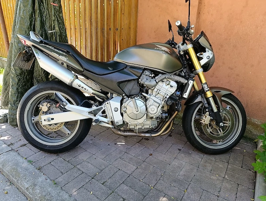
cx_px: 133
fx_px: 177
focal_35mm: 23
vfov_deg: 59.0
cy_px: 100
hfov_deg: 73.8
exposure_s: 1/101
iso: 269
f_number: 1.65
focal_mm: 6.11
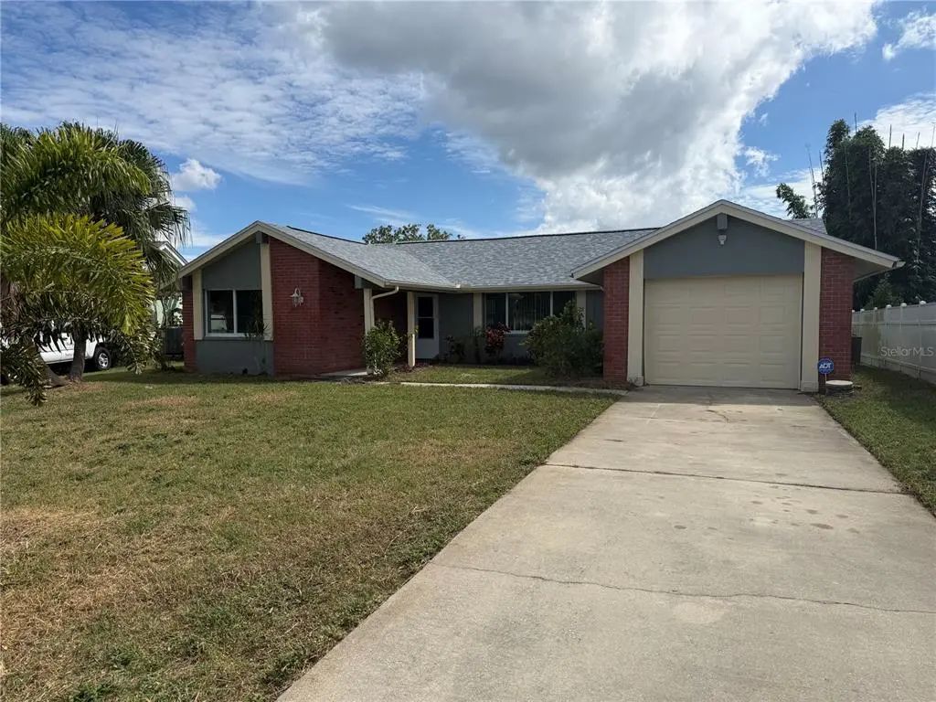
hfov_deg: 71.6
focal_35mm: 24
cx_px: 468
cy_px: 351
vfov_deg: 56.8
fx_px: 649
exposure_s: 1/6711
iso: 80
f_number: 1.78
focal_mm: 6.76
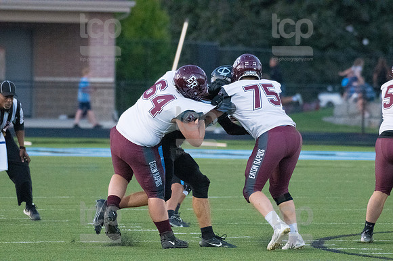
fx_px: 5237
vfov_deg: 2.9
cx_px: 196
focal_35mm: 480
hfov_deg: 4.3
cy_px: 130
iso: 6400
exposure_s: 1/2000
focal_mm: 320
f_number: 5.6
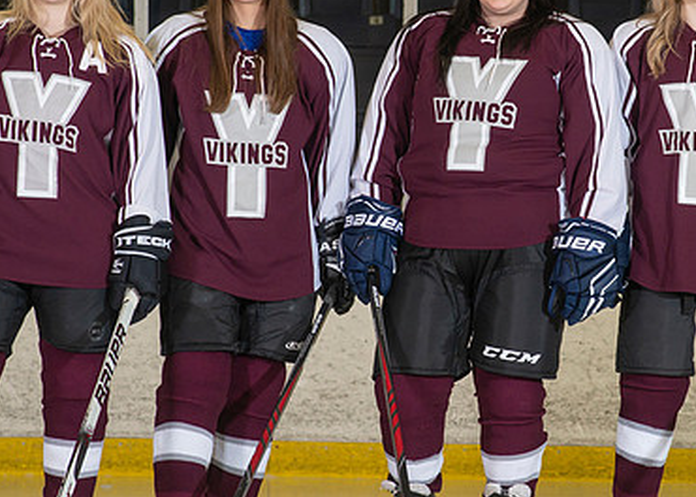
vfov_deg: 6.5
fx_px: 4347
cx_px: 453
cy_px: 215
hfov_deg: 9.1
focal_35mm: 220
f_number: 6.3
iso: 800
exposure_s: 1/100
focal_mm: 85
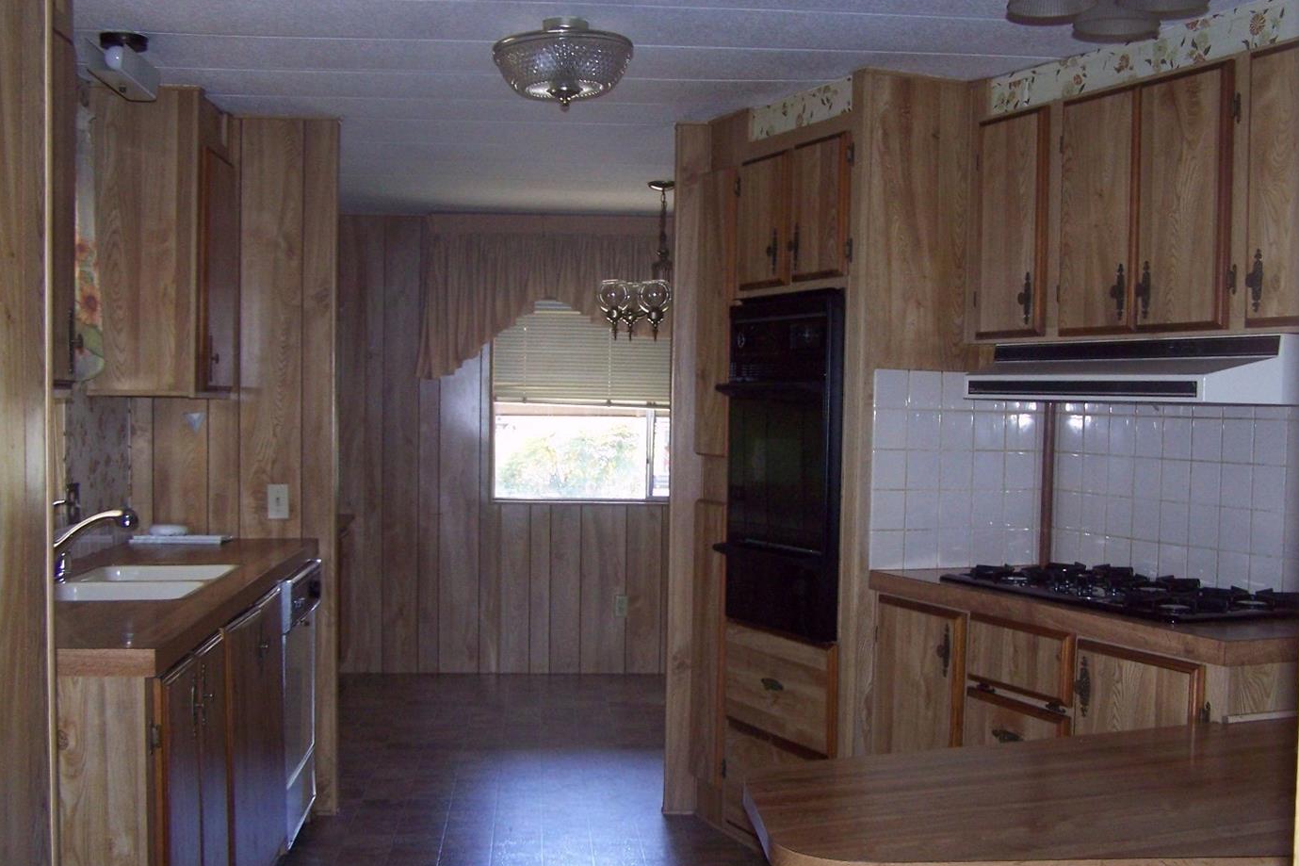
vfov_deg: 31.2
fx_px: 1551
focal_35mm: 43
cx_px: 690
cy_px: 455
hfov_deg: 45.4
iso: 160
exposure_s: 1/60
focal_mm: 6.3
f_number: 2.8
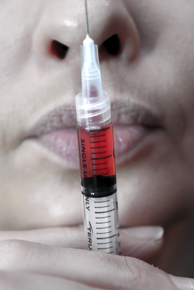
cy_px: 145
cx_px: 97
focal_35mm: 82
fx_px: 667
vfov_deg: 24.6
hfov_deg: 16.6
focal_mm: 55
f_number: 5.6
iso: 1100
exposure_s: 1/60
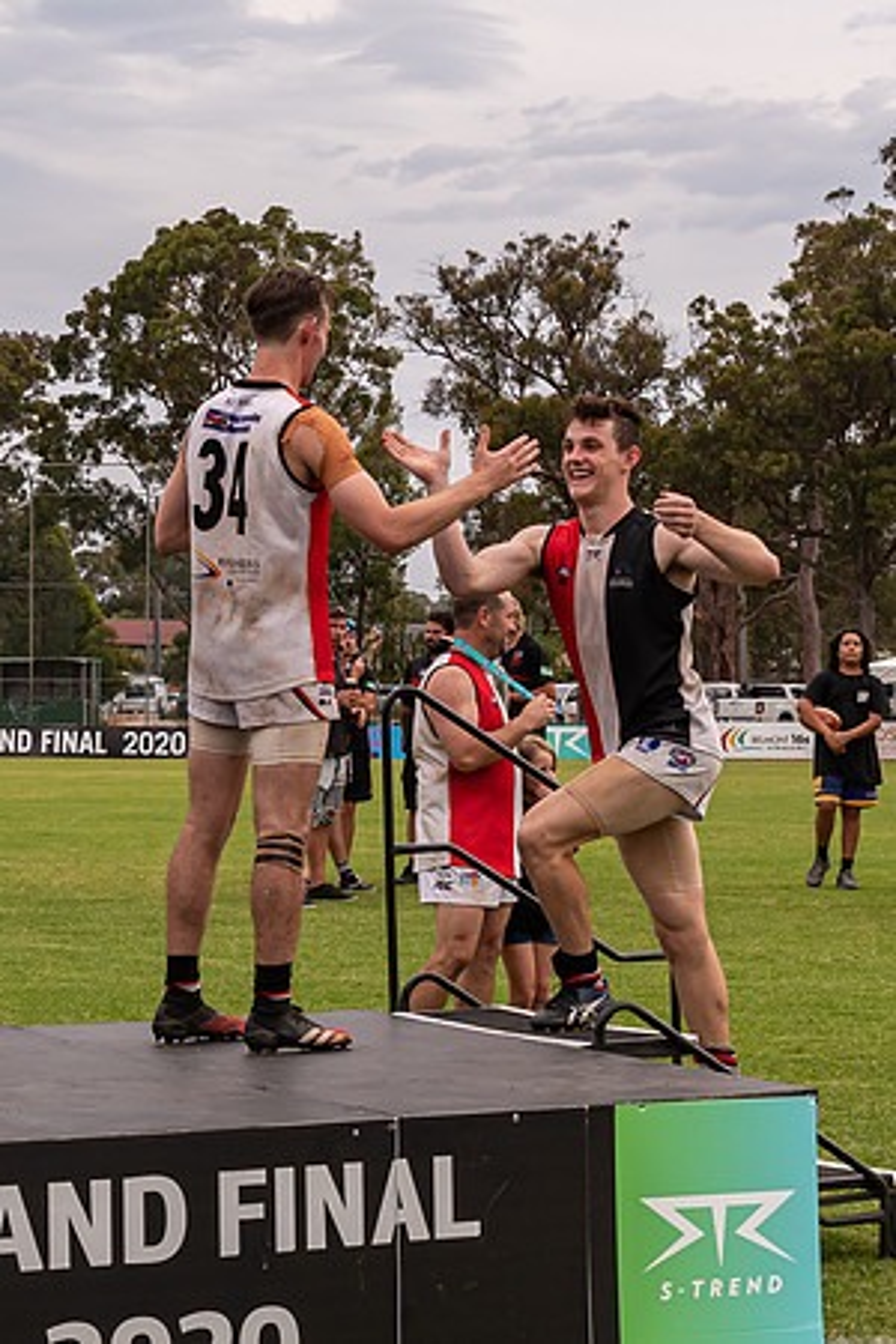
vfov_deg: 21.4
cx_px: 179
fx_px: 3559
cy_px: 798
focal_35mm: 95
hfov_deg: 14.3
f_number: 6.3
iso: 400
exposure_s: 1/320
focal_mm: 30
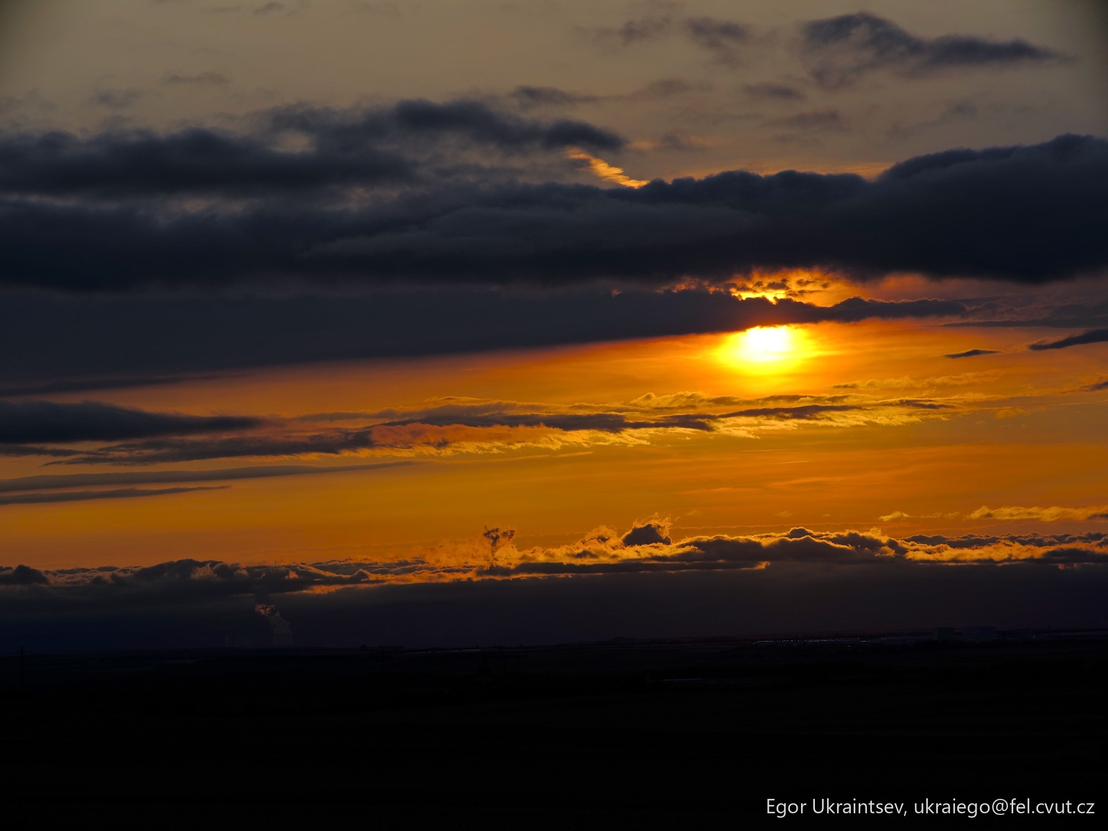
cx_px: 554
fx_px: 5057
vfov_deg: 9.4
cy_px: 416
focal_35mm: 158
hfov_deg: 12.5
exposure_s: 1/600
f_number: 8
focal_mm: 200
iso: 100
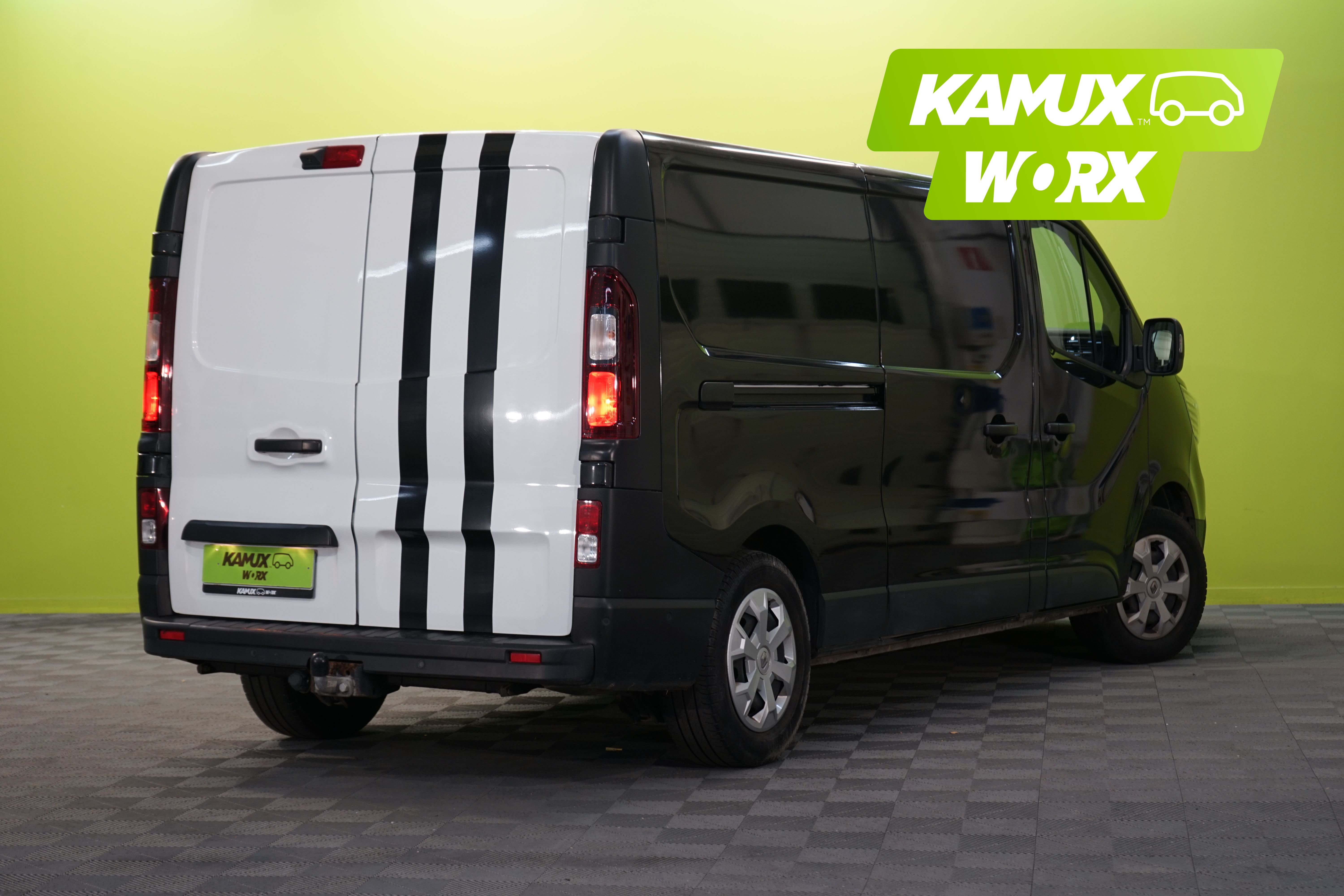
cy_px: 448
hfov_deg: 29.2
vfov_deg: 19.7
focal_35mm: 69
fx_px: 2576
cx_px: 672
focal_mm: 69
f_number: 5.6
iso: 320
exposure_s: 1/25
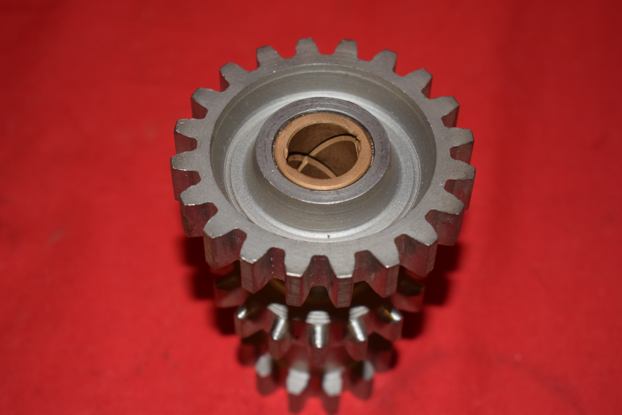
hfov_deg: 28.1
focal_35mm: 72
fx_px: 1244
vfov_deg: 18.9
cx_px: 311
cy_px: 208
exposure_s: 1/160
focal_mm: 48
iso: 640
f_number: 5.3
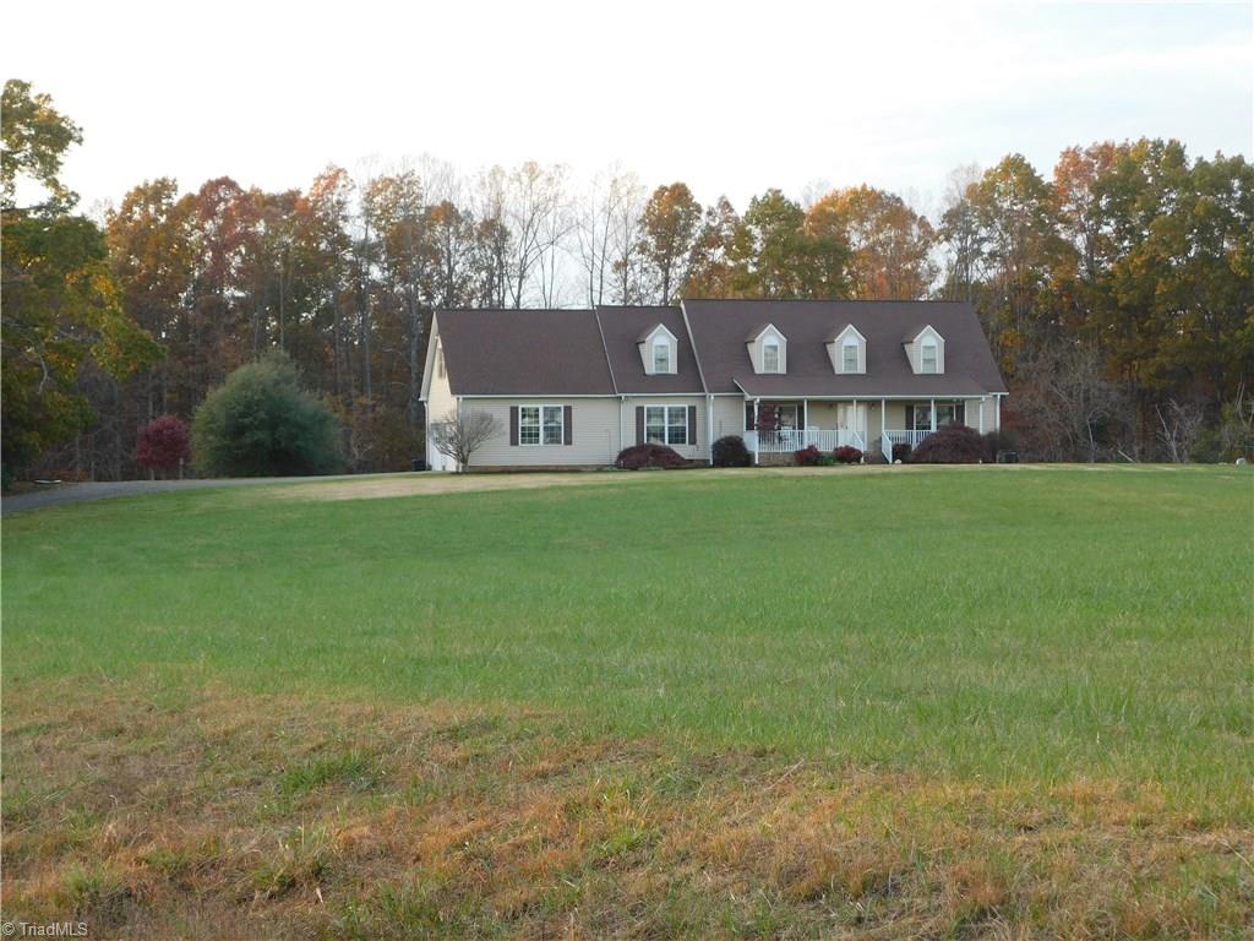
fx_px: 2572
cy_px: 470
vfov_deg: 20.7
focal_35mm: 71
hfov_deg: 27.4
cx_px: 627
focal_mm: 12.6
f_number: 4.3
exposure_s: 1/50
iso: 125
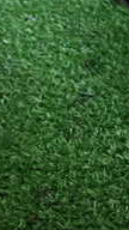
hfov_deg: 11.7
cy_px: 22
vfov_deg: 24.3
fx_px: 517
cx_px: 308
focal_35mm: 85
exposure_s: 1/30
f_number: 2
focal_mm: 4.5
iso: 400
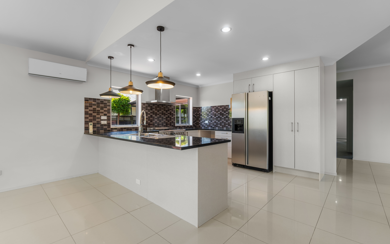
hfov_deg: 97.8
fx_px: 170
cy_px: 118
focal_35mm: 16
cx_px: 200
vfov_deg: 71.2
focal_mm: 10
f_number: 4
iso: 320
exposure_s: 1/30
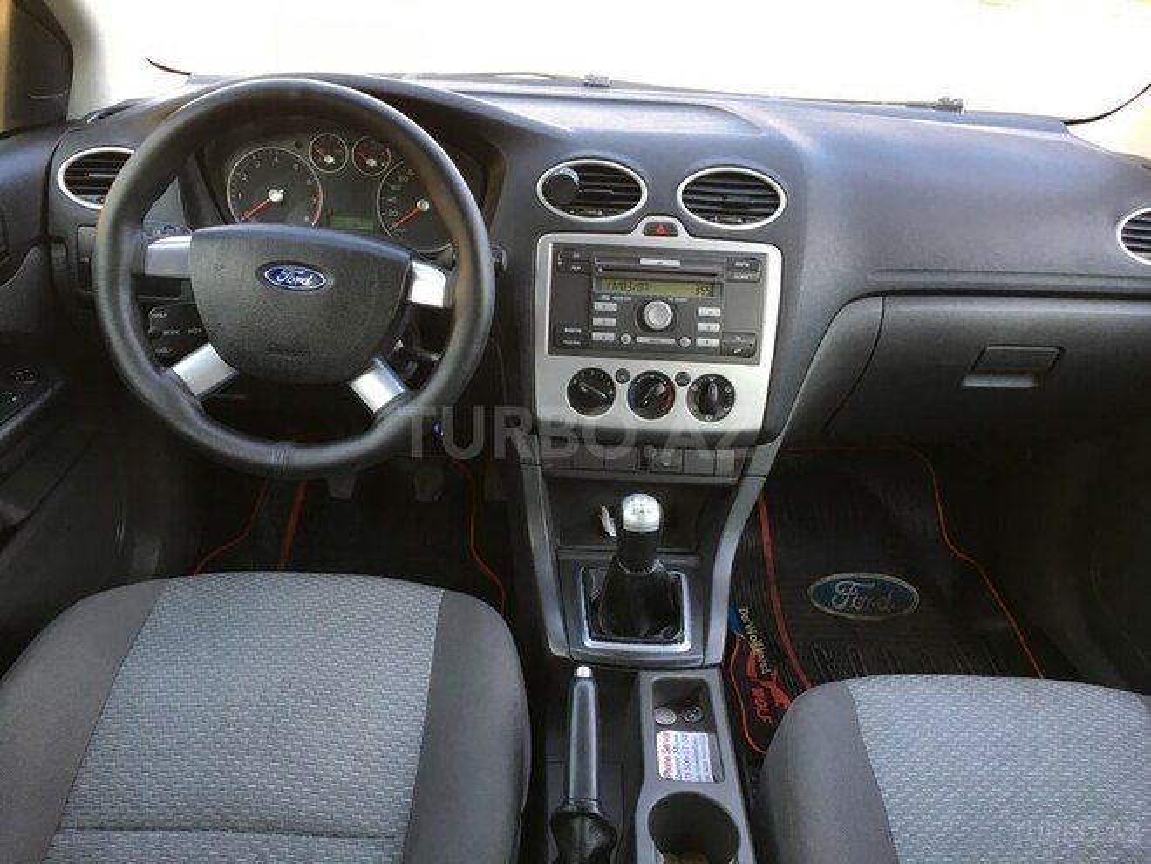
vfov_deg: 48.2
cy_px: 432
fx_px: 964
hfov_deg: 61.7
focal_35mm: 29
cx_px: 576
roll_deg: -1.9
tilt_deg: -24.9
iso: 25
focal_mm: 4.15
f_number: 2.2
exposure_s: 1/33
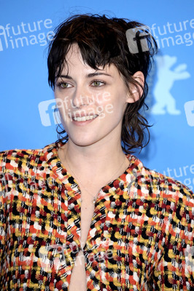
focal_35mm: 300
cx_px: 97
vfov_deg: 6.9
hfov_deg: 4.6
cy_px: 146
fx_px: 2429
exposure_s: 1/250
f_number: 5.6
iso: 1000
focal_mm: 300
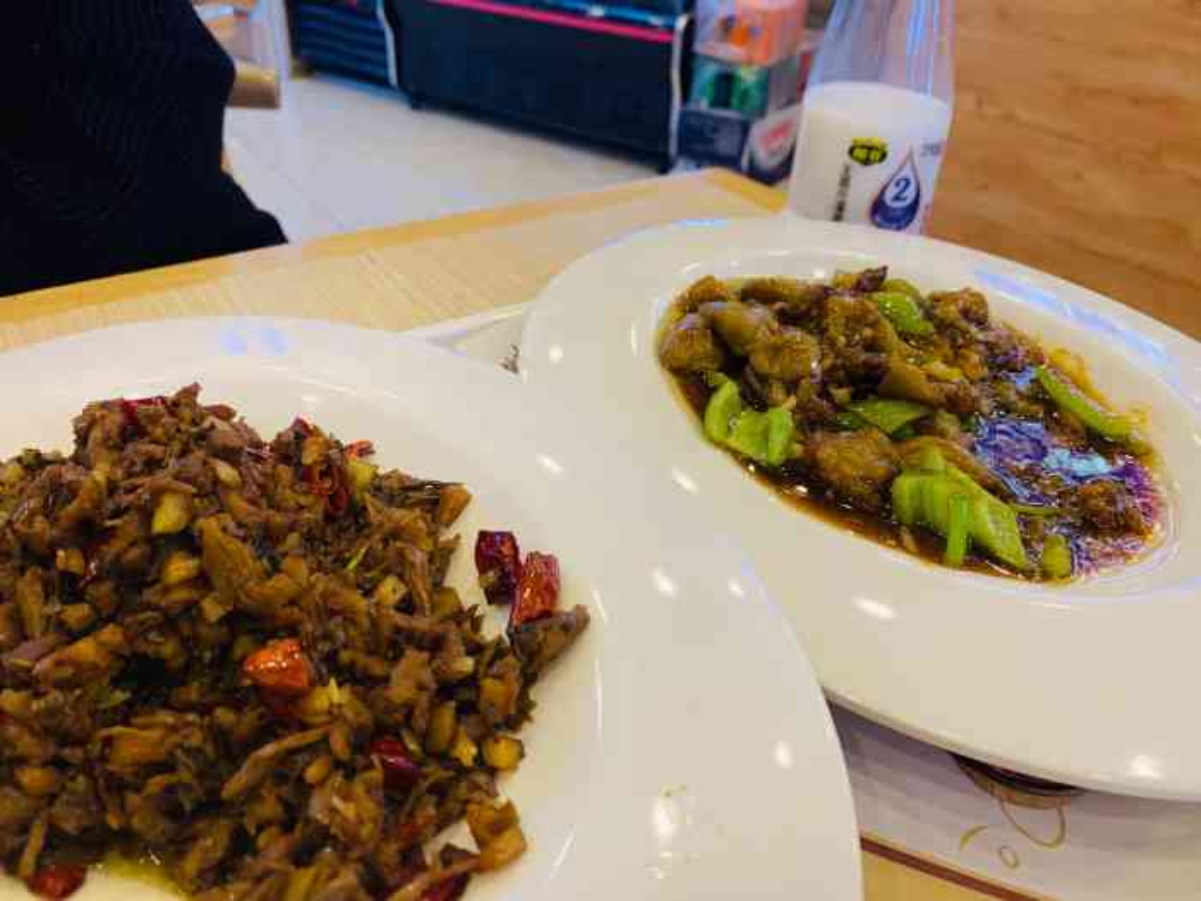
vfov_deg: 53.1
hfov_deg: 67.3
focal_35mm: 26
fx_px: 902
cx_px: 600
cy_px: 450
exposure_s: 1/50
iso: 160
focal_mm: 4.25
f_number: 1.8
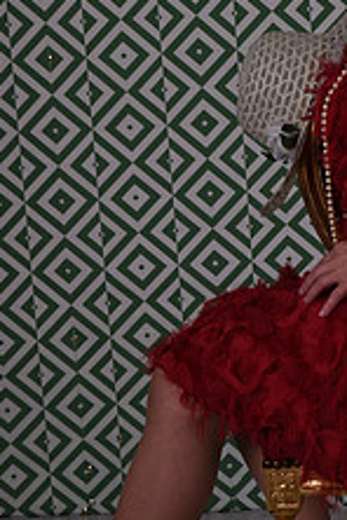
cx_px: 419
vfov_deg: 14.2
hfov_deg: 9.4
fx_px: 2082
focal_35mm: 144
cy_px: 192
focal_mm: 55
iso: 100
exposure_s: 1/160
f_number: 9
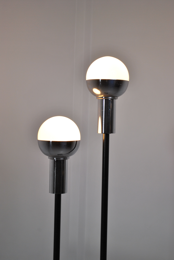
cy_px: 130
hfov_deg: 20.2
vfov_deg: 29.8
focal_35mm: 68
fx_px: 488
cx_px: 87
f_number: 5.3
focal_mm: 45
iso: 220
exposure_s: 1/30
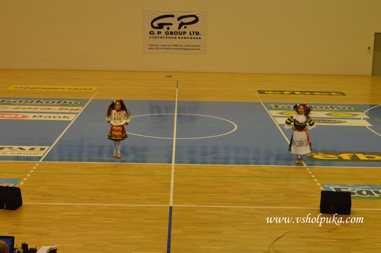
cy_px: 126
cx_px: 190
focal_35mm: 60
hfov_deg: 33.4
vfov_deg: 22.6
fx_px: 634
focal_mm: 40
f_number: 8
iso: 400
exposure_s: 1/50
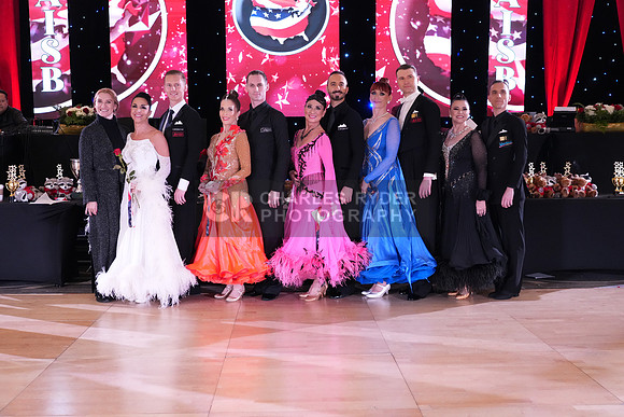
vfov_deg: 31.2
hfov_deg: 45.4
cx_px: 312
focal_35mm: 43
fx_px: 745
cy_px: 208
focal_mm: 43
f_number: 4
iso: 4000
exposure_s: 1/250
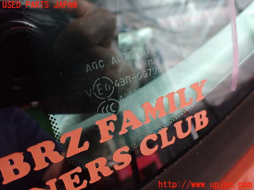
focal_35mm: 30
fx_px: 220
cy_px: 95
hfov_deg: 60.0
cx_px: 127
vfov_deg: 46.8
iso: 640
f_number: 2.3
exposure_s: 1/125
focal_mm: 5.4
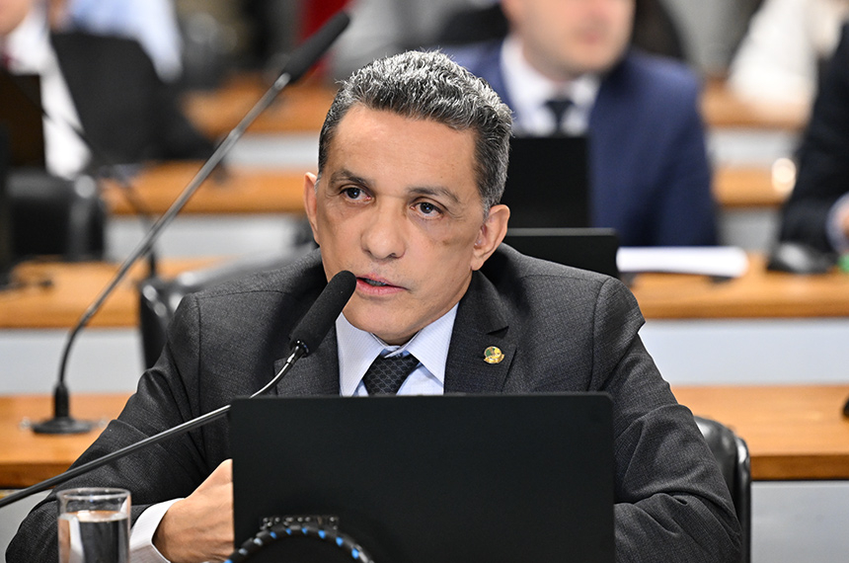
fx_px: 5461
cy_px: 282
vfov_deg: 5.9
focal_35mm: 232
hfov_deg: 8.9
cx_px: 424
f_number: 2.8
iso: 2000
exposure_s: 1/125
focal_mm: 155
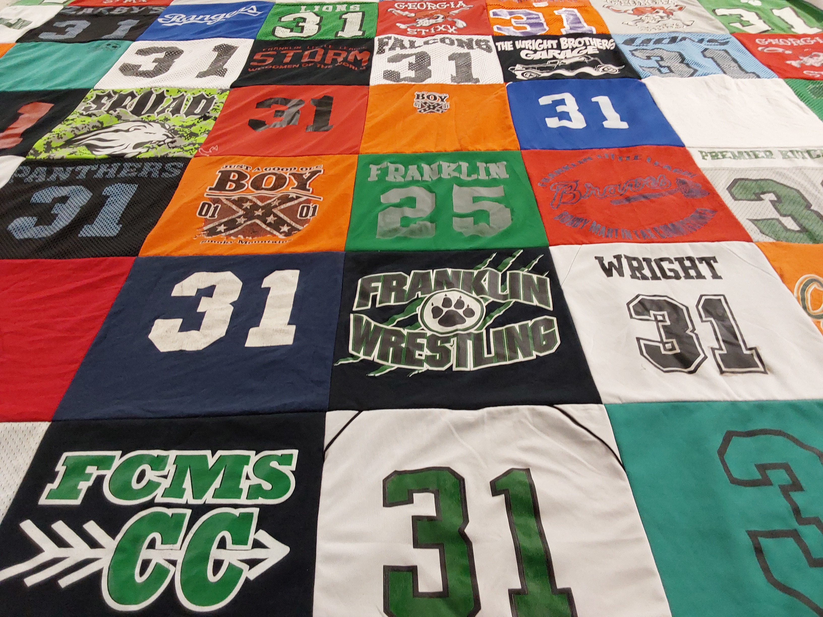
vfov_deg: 49.7
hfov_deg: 63.4
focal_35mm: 28
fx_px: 666
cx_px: 412
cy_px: 308
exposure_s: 1/60
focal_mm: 2.91
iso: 160
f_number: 1.9
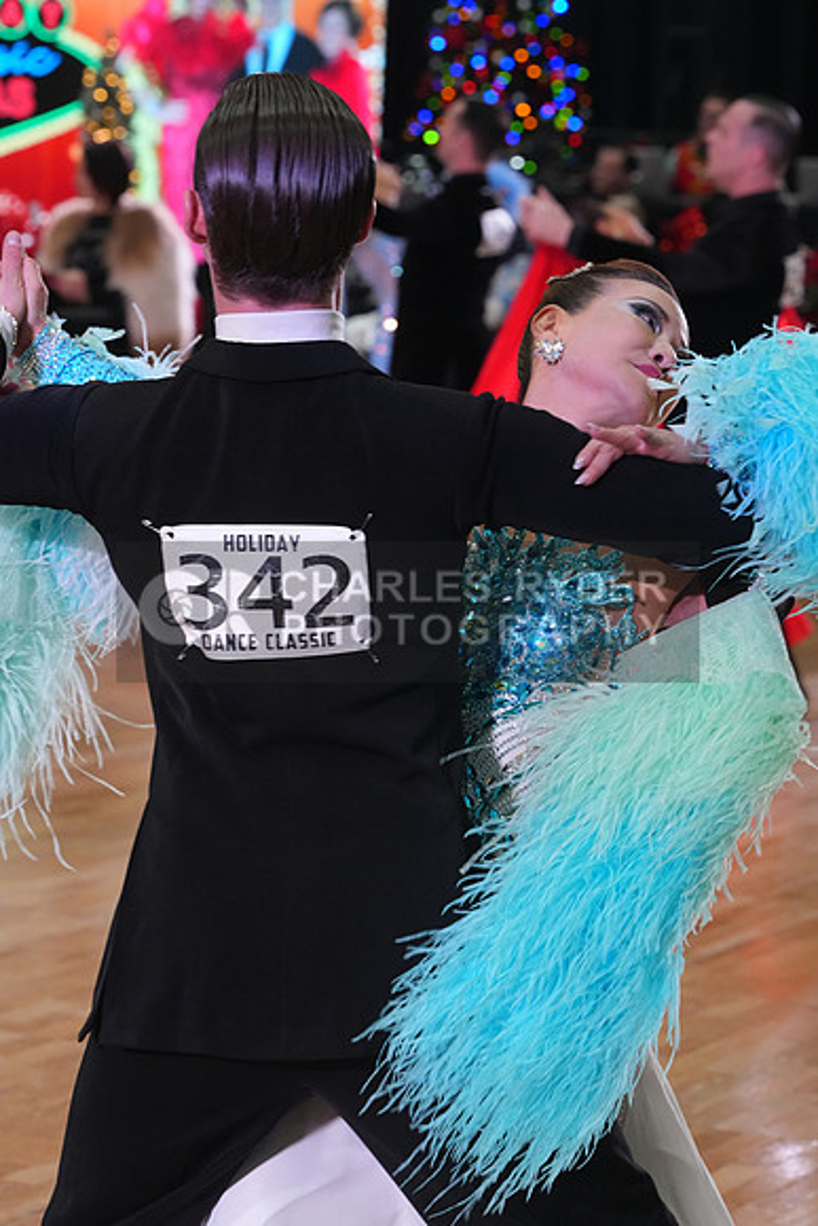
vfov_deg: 15.8
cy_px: 613
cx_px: 409
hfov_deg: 10.6
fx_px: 4428
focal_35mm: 130
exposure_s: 1/200
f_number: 8
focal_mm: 130
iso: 4000
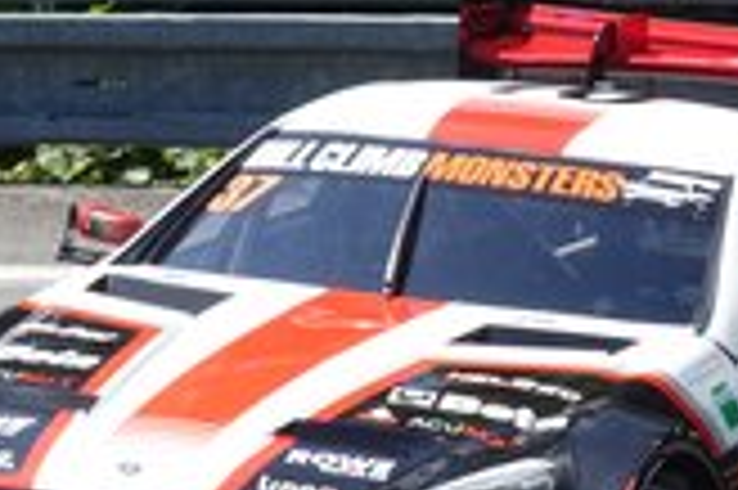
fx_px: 17428
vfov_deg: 1.6
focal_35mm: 851
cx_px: 310
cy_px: 499
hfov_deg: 2.4
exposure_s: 1/800
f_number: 4
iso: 125
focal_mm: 113.69
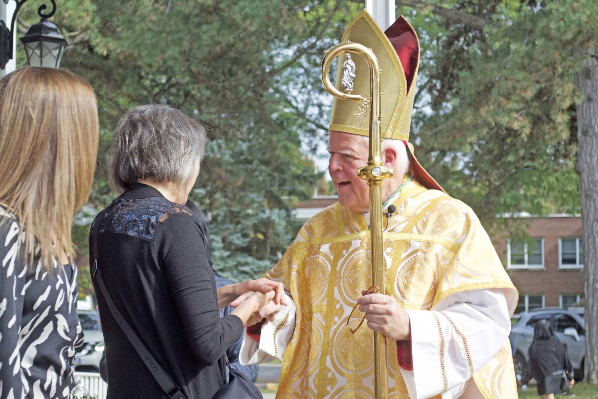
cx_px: 299
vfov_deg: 16.6
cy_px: 200
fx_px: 1370
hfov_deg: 24.6
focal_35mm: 82
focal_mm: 55
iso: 100
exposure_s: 1/160
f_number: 6.3
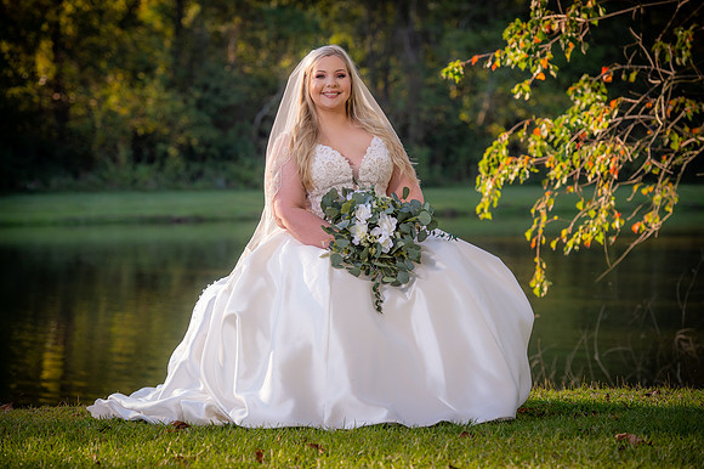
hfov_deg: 17.1
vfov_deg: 11.4
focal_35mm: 120
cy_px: 234
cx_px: 352
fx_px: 2345
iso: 125
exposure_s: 1/160
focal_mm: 120
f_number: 5
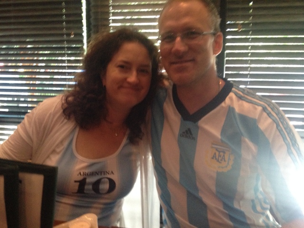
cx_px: 152
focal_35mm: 35
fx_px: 307
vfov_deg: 40.7
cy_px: 114
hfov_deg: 52.6
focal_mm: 4.28
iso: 400
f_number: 2.4
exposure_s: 1/20
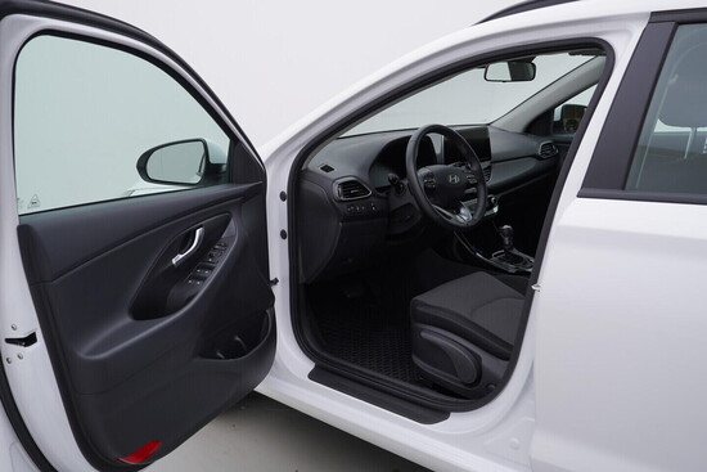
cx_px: 354
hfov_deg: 53.1
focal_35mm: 36
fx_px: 707
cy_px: 236
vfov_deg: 36.9
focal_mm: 24
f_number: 4
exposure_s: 1/80
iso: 125
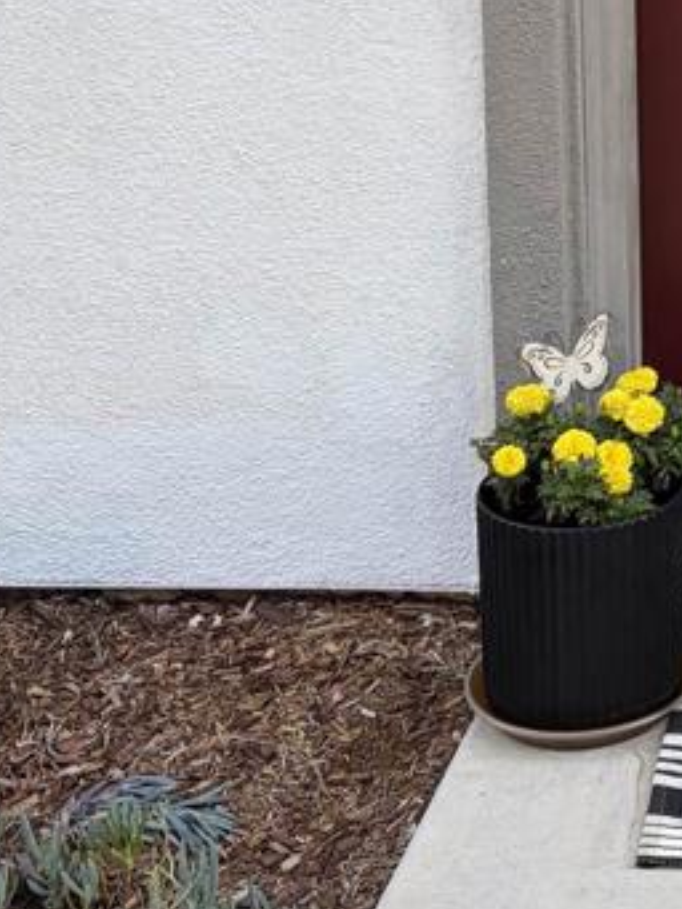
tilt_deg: -7.5
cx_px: 986
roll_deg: -0.1
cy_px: -115
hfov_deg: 17.3
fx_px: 2048
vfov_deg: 23.3
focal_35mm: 78
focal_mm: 5.96
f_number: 1.6
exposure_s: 1/388
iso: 50
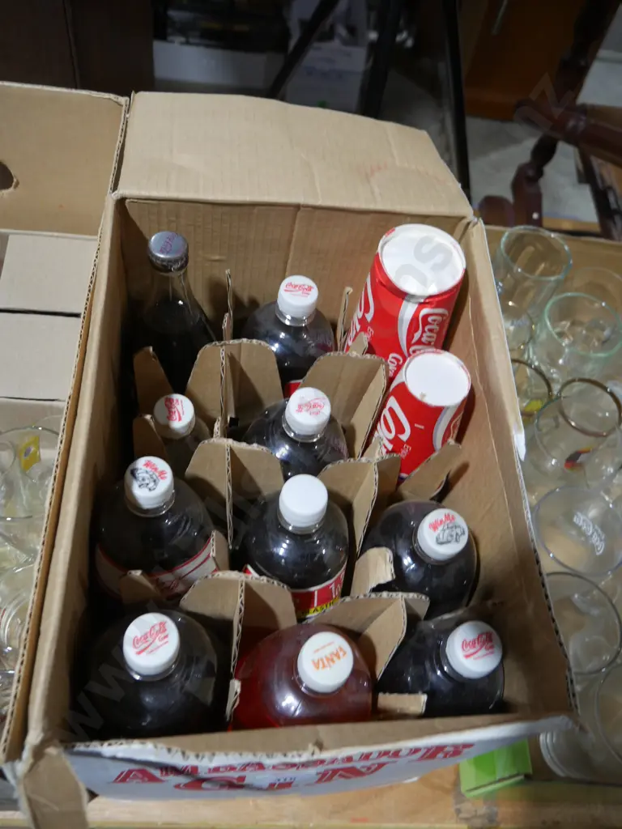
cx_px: 311
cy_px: 414
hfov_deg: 49.7
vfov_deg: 63.4
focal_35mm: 28
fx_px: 671
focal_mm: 14
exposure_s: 1/60
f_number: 3.5
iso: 250
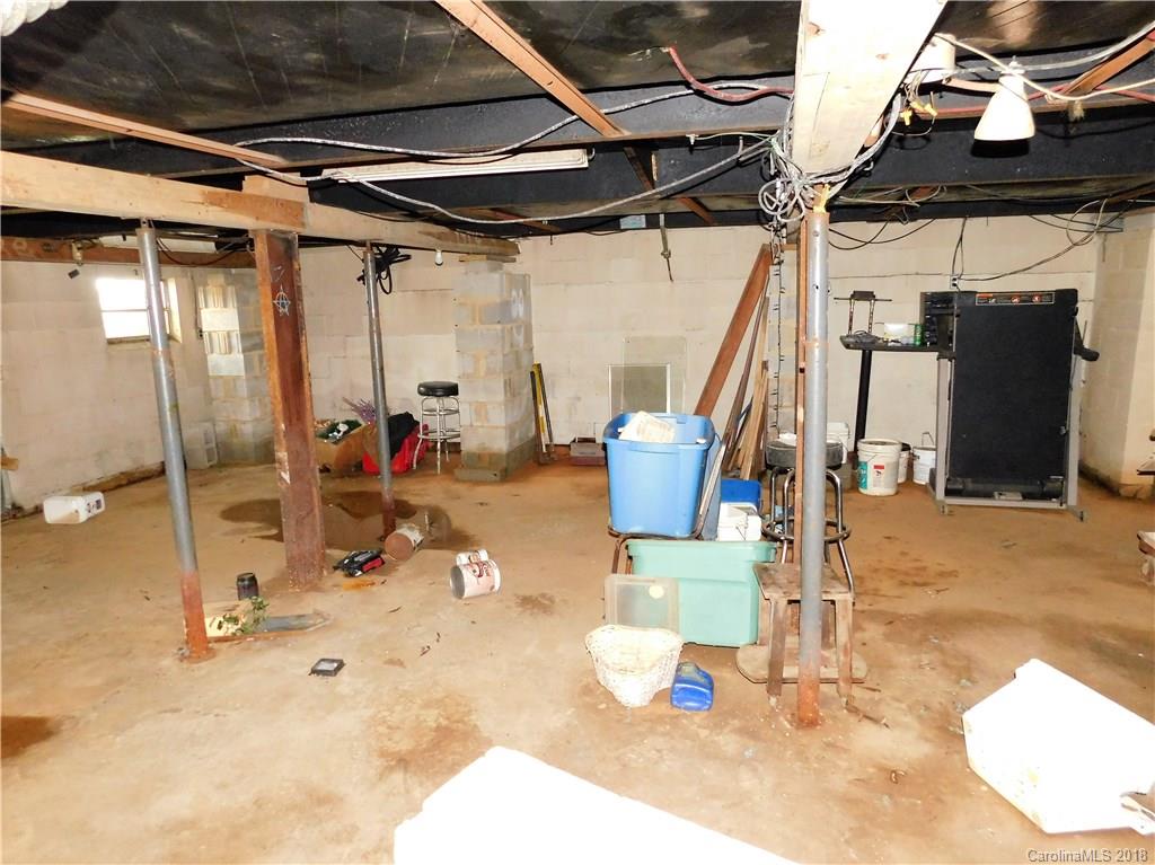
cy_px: 432
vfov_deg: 58.8
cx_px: 578
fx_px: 767
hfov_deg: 74.0
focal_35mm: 23
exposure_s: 1/30
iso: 900
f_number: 3
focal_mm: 4
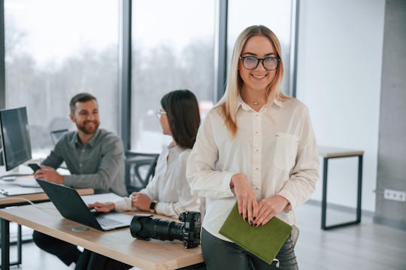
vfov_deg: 25.9
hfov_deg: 38.2
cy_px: 135
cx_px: 203
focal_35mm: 52
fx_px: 586
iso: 1000
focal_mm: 52
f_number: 2.8
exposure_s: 1/640
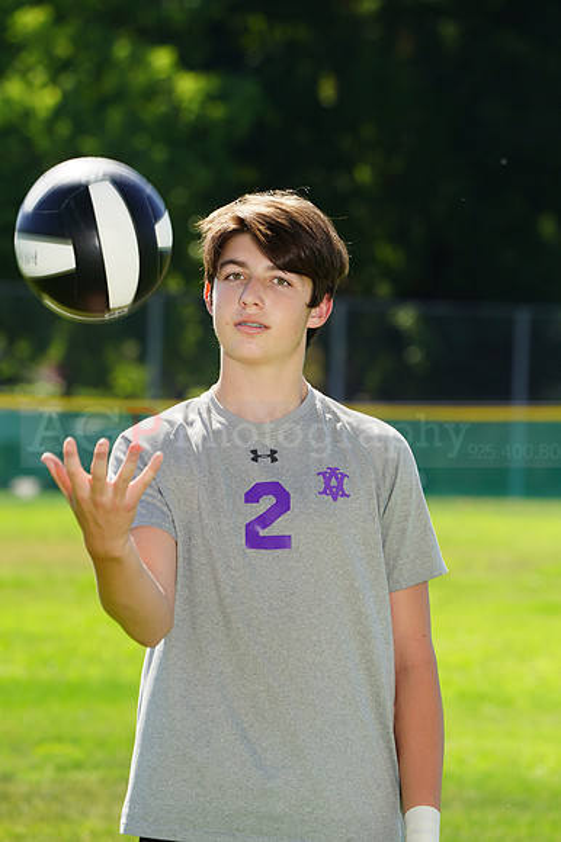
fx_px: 7020
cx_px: 280
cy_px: 421
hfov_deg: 4.6
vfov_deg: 6.9
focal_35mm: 300
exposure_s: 1/200
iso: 200
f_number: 11
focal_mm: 300
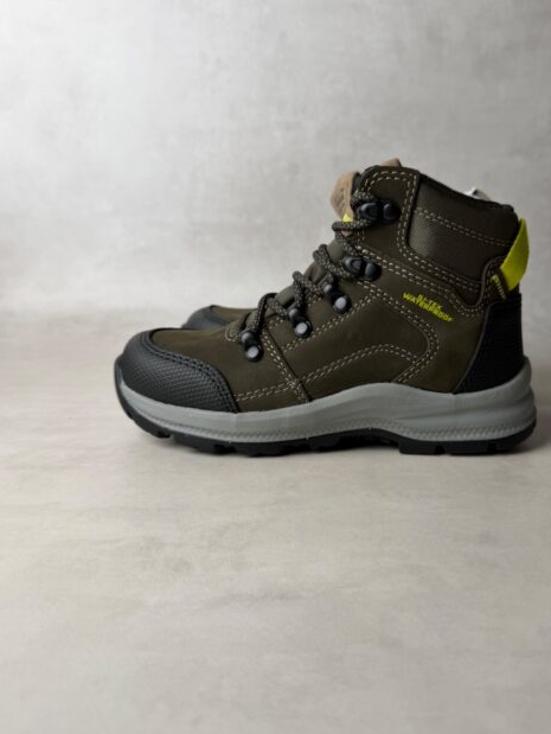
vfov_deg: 58.3
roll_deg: -0.1
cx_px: 338
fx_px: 657
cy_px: 370
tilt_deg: -13.1
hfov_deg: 45.2
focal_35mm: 31
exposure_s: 1/100
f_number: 1.78
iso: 50
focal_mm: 6.76
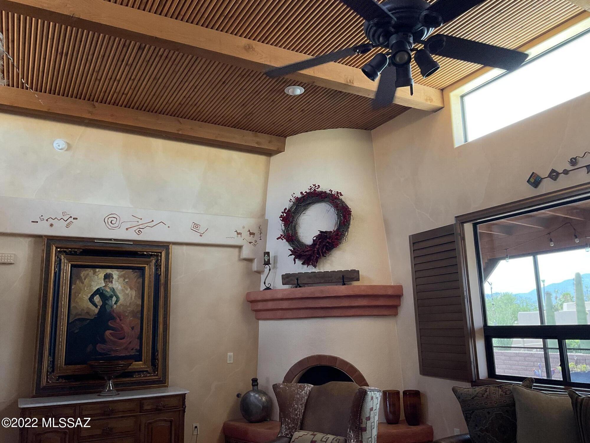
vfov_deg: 48.2
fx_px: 494
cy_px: 222
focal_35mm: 29
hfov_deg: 61.7
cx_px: 295
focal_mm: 3
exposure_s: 1/100
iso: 32
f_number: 1.8
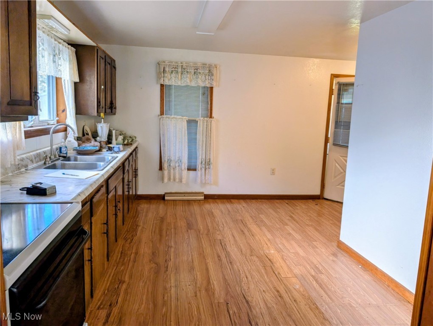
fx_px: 301
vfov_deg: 56.9
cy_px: 163
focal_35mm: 24
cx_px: 216
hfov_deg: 71.5
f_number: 1.68
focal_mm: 6.9
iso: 30
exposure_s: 1/120
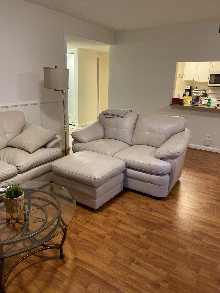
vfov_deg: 67.3
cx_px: 110
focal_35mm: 26
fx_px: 220
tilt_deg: -20.0
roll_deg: -1.6
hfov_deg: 53.1
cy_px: 146
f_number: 1.8
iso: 320
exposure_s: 1/60
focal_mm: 4.25
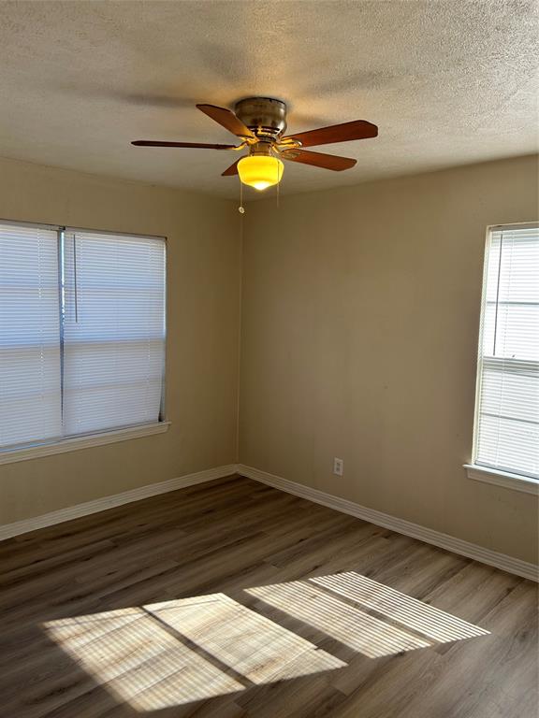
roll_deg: -0.5
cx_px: 270
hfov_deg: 53.1
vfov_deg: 67.3
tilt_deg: -5.1
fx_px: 540
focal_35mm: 26
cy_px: 359
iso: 50
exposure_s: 1/297
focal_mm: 5.7
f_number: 1.5
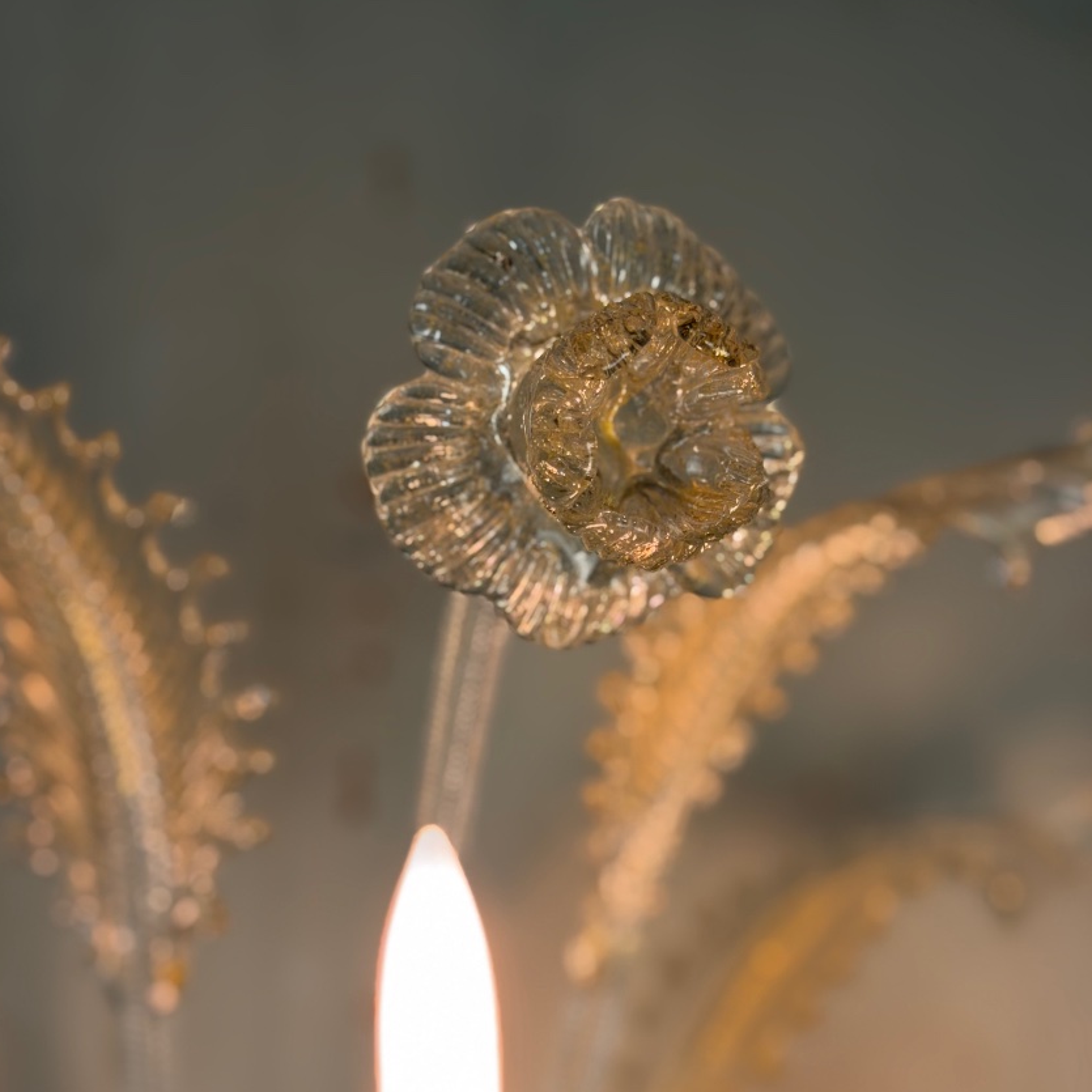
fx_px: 2177
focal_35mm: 61
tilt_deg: +18.9
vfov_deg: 28.0
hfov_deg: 28.1
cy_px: 728
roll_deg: +1.2
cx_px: 507
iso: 64
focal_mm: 6.76
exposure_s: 1/100
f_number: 1.78
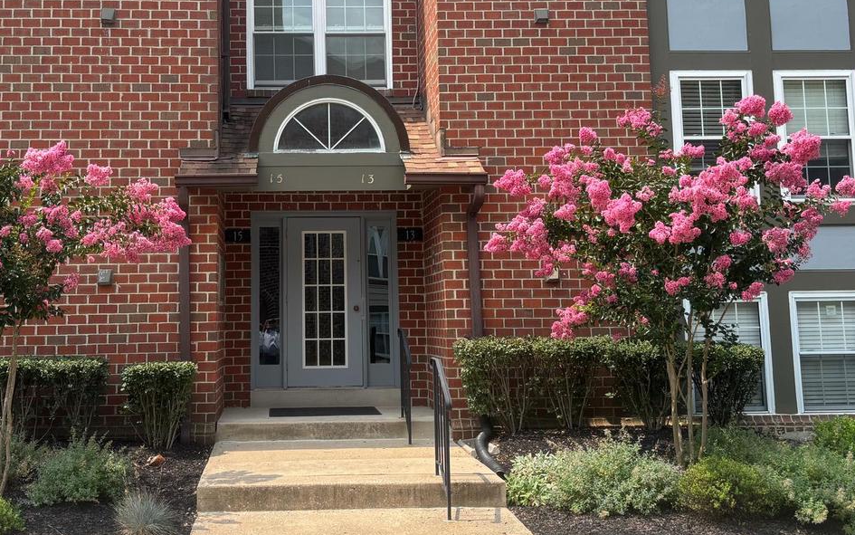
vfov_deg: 30.4
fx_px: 979
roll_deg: +0.0
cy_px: 186
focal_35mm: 42
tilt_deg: +7.4
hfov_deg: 46.8
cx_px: 331
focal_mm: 5.96
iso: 50
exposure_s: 1/1642
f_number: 1.6
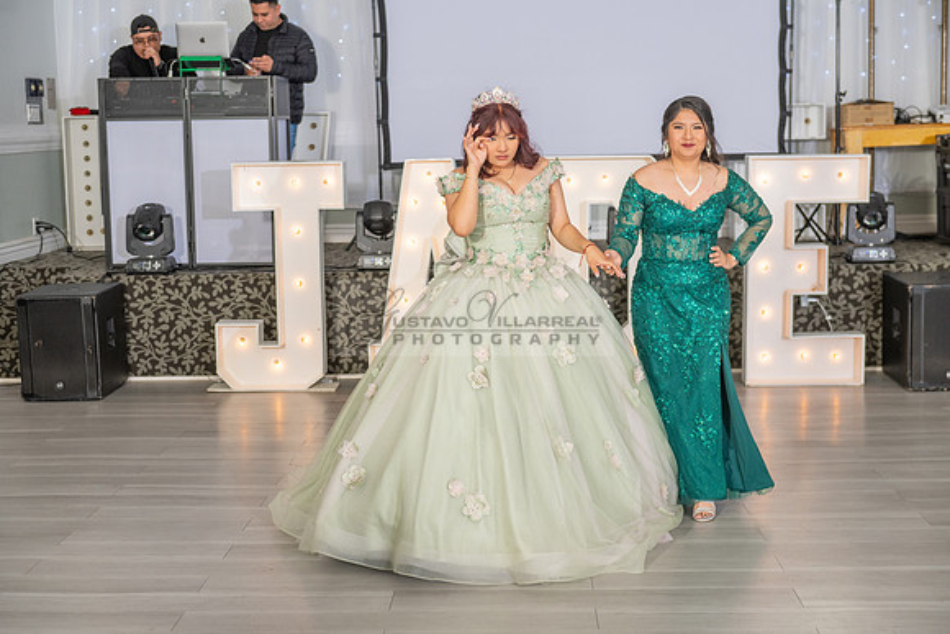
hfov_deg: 35.6
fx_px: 1478
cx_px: 475
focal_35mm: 56
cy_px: 317
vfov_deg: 24.2
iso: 500
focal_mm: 56
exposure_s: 1/160
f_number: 3.5
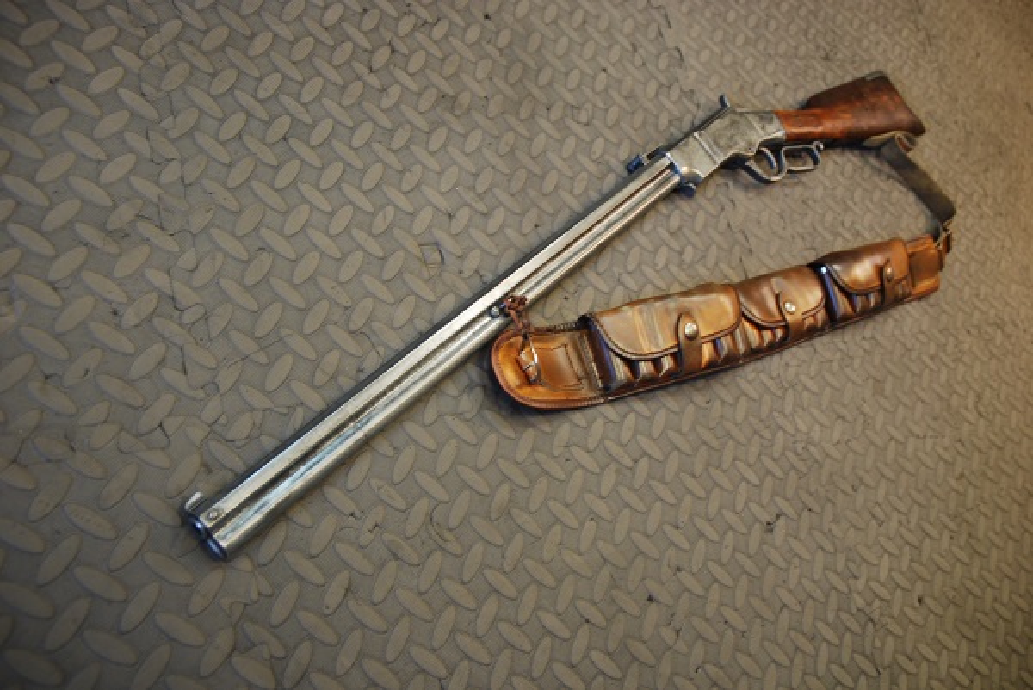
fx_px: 948
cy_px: 345
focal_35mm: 33
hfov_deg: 57.2
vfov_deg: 40.0
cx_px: 516
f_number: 3.8
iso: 320
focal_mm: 22
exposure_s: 1/30
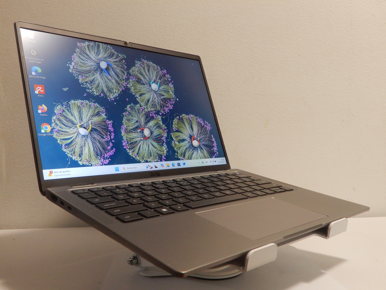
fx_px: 390
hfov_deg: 52.6
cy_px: 145
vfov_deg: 40.7
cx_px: 193
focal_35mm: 35
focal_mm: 6.2
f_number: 4
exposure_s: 1/20
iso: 400
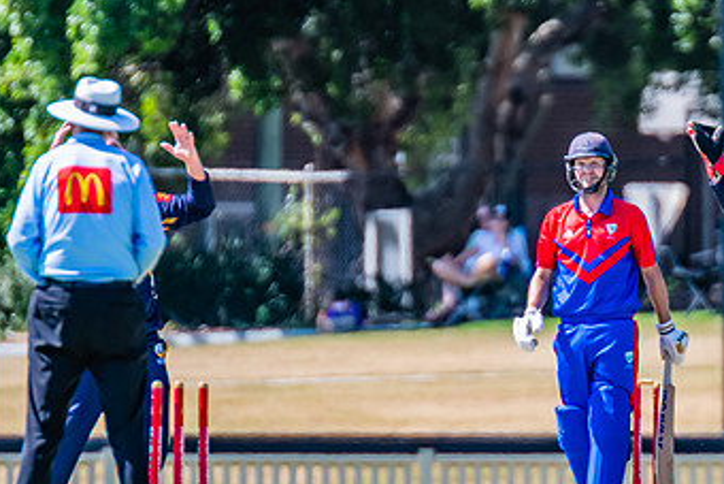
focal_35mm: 1245
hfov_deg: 1.7
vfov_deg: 1.1
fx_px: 25048
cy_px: 355
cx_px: 543
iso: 640
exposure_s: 1/2000
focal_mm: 600
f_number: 6.3
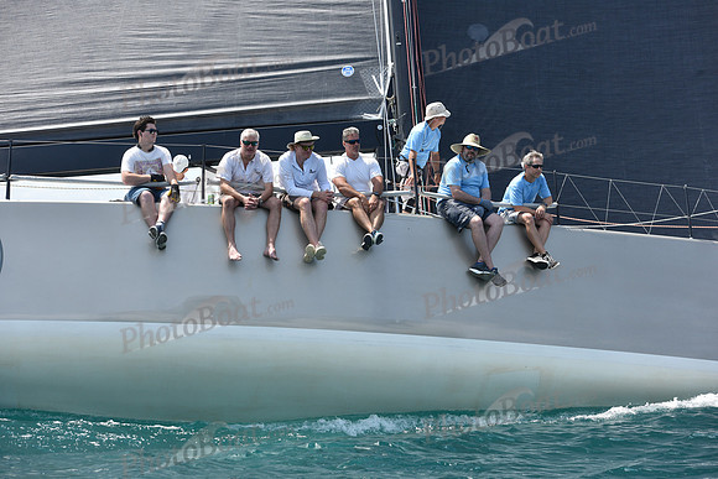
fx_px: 1396
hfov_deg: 28.8
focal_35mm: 70
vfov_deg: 19.5
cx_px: 359
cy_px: 240
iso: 250
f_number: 5.6
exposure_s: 1/1250
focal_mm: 70
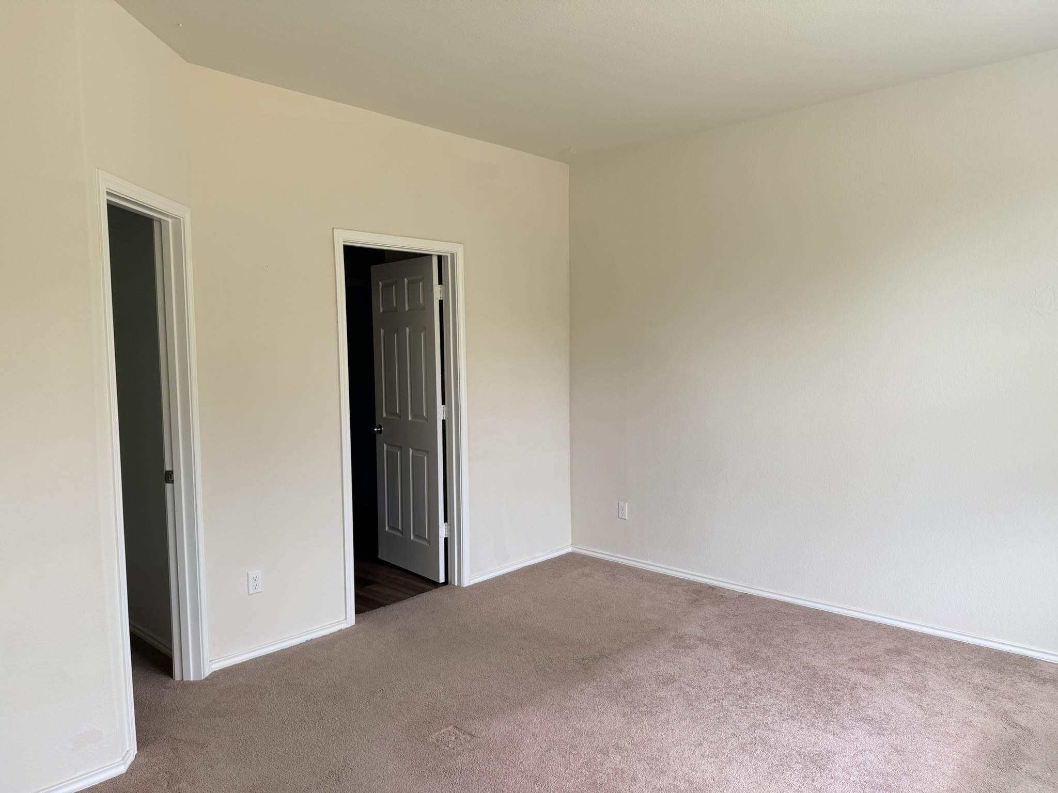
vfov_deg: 56.8
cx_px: 529
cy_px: 396
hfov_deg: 71.6
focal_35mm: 24
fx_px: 734
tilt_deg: -2.5
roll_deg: +0.6
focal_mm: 6.76
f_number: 1.78
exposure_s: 1/121
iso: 125
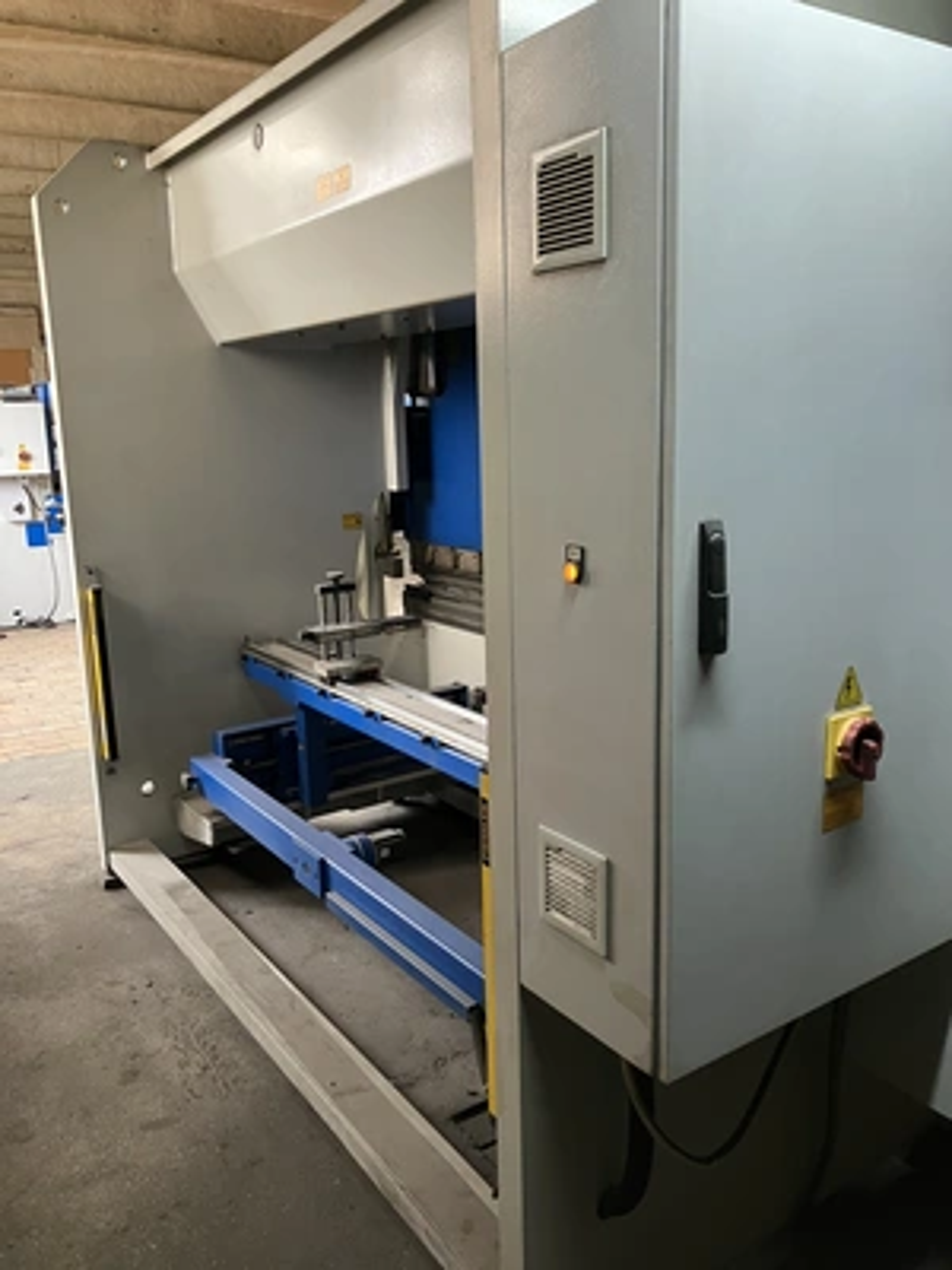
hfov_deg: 49.7
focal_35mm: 28
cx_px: 476
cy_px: 635
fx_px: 1027
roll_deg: +0.2
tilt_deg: -11.1
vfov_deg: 63.4
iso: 200
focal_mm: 3.99
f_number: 1.8
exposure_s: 1/60
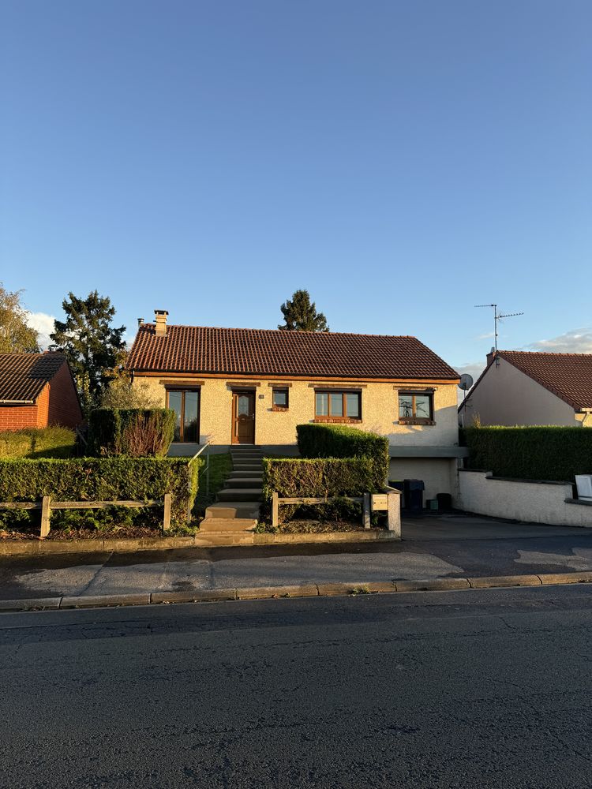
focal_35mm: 24
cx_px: 296
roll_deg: -0.2
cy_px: 394
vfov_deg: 71.6
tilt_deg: +6.5
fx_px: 547
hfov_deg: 56.8
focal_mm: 6.76
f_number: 1.78
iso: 80
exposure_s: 1/925
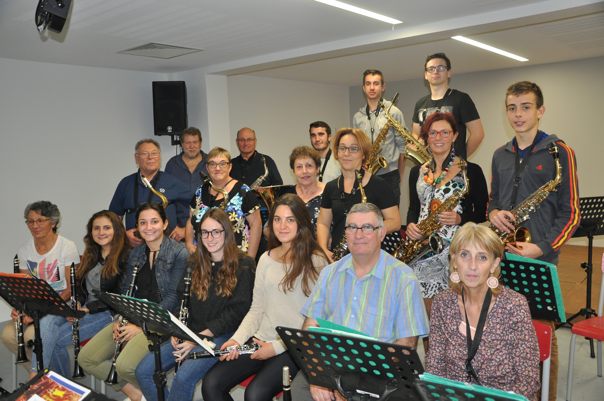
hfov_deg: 59.6
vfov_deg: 41.6
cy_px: 200
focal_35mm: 32
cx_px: 302
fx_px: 528
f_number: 3.8
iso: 800
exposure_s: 1/60
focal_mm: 21
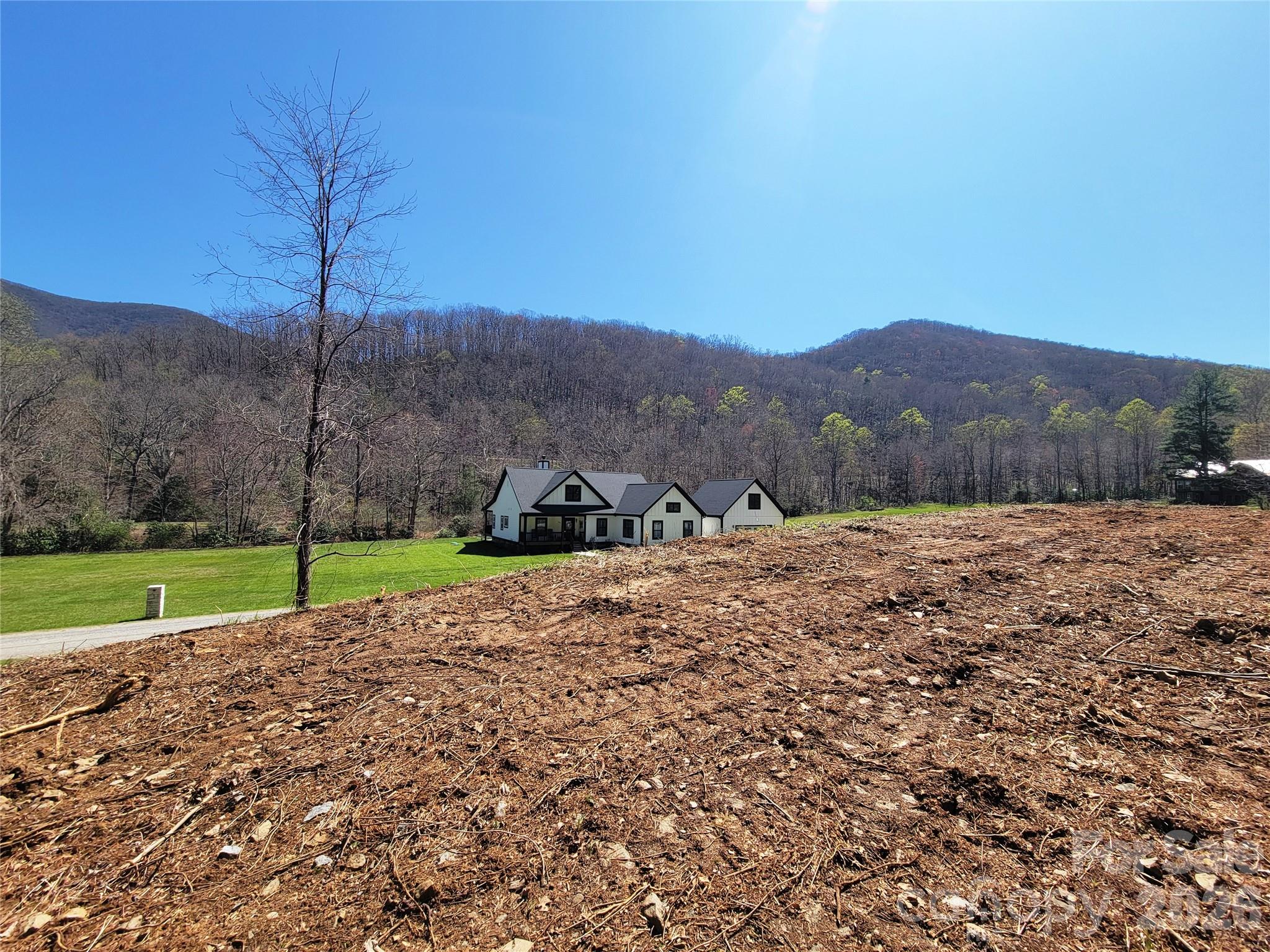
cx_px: 635
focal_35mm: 13
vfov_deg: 89.9
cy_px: 476
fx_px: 477
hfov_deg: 106.2
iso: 50
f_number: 2.2
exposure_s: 1/1542
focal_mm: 2.2
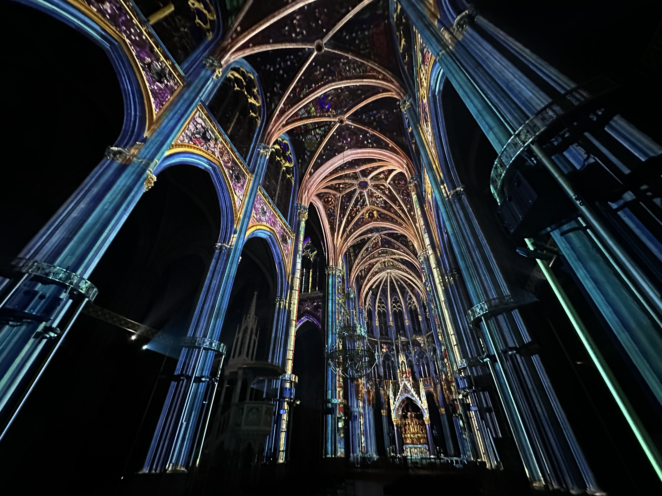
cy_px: 248
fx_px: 268
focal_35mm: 14
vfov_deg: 85.7
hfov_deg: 102.1
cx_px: 331
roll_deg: -0.2
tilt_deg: +36.7
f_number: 2.2
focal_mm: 2.22
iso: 1600
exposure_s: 1/30
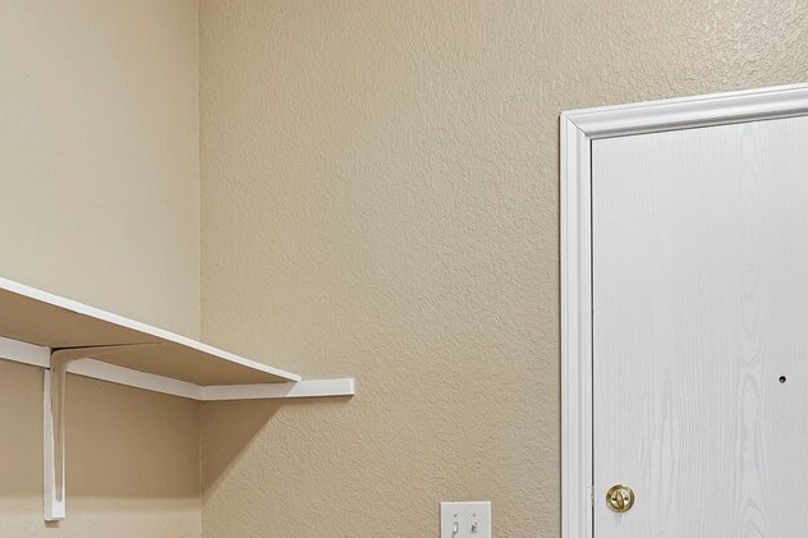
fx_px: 920
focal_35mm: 41
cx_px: 395
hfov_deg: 47.4
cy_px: 502
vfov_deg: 30.9
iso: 400
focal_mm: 16
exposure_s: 1/20
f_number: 8
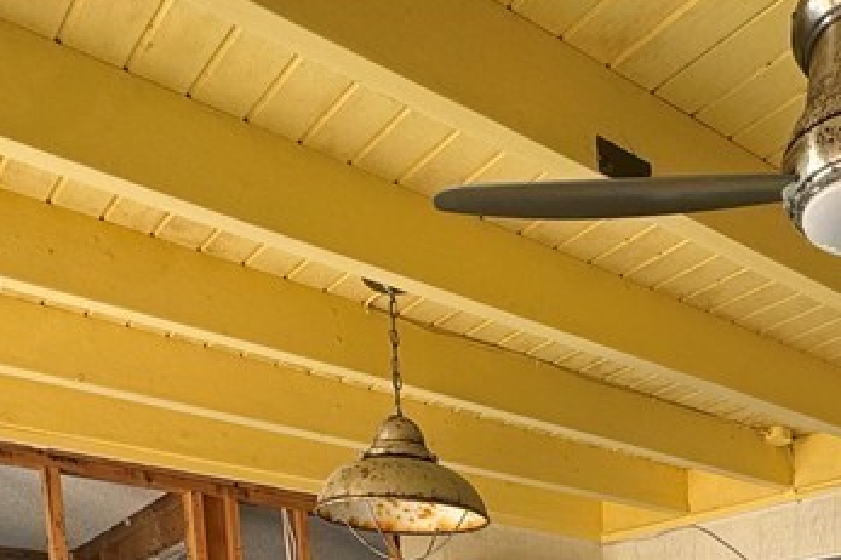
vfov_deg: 22.9
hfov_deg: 41.9
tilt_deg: -8.3
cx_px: 754
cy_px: 914
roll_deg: +0.8
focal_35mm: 43
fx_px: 1004
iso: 50
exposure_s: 1/99
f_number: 2.2
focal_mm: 2.22
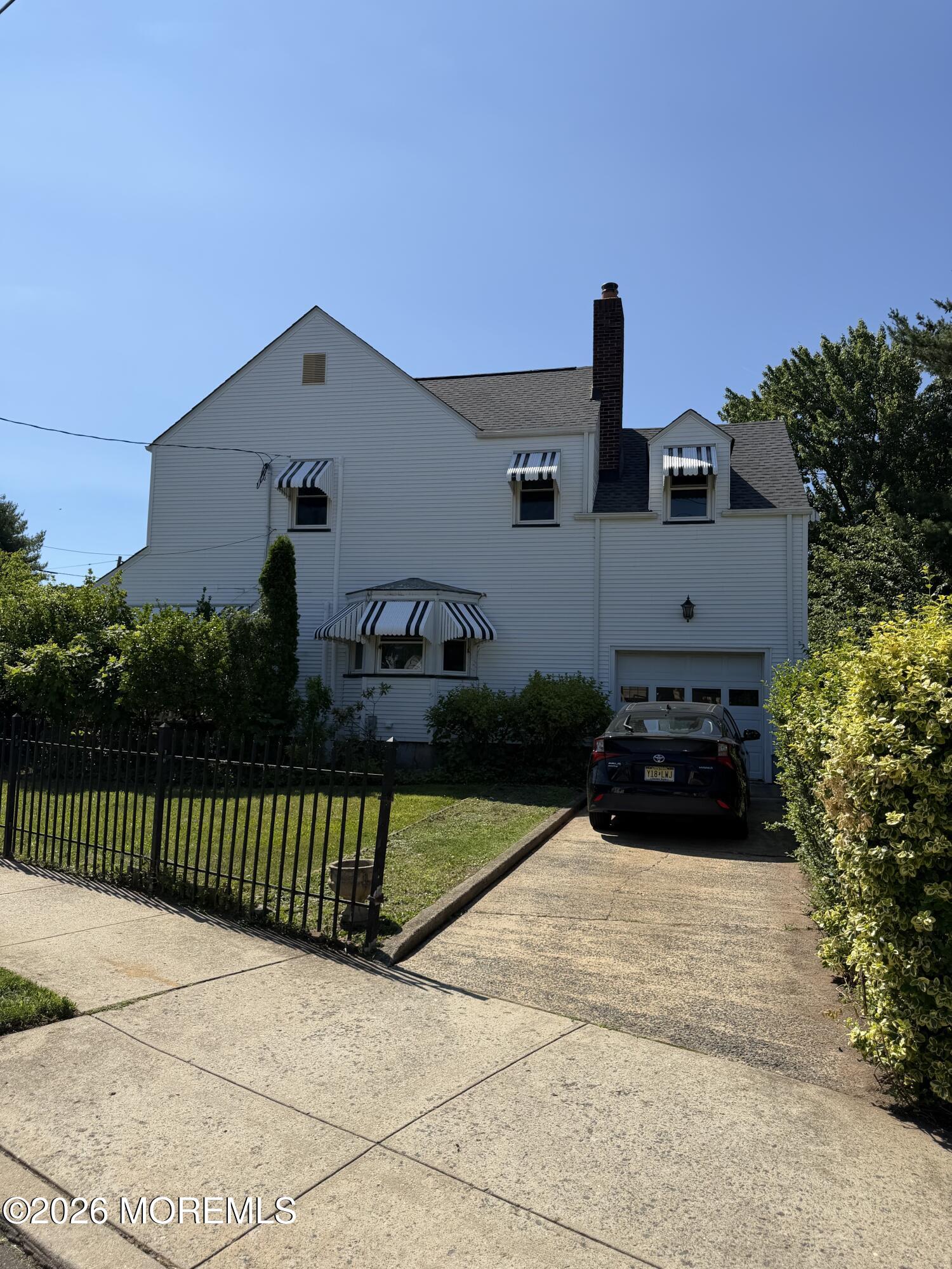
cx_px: 476
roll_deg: -1.9
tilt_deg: +6.4
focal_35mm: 24
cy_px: 634
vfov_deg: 71.6
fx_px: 880
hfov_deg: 56.8
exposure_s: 1/5714
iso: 80
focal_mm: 6.76
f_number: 1.78
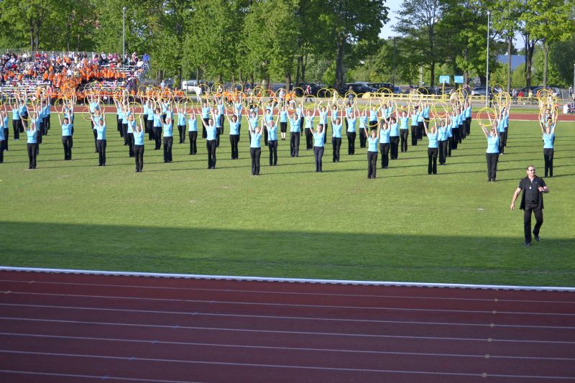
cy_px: 192
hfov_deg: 24.6
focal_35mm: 82
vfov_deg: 16.5
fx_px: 1317
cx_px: 288
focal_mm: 55
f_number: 4.5
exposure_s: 1/1000
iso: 400
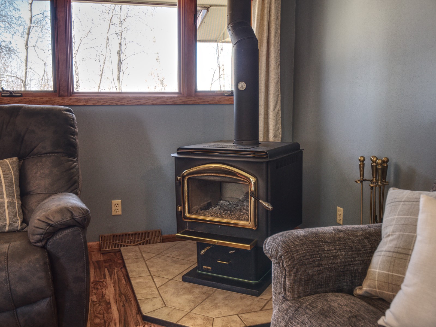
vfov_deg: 36.8
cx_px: 218
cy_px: 164
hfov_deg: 47.9
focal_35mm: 39
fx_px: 491
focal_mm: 18
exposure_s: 1/30
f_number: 4
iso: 500
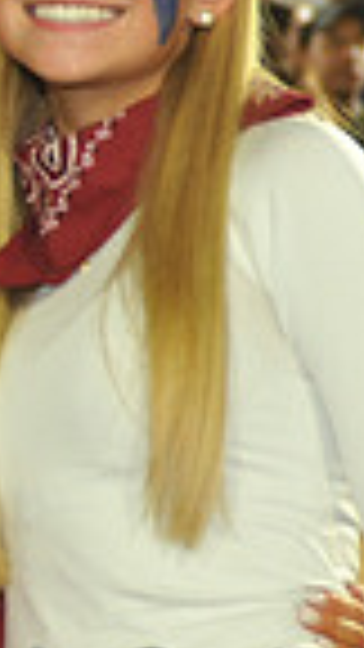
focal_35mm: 380
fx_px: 6520
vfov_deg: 5.7
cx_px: -566
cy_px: 338
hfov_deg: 3.2
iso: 2000
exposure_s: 1/60
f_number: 5.6
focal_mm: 90
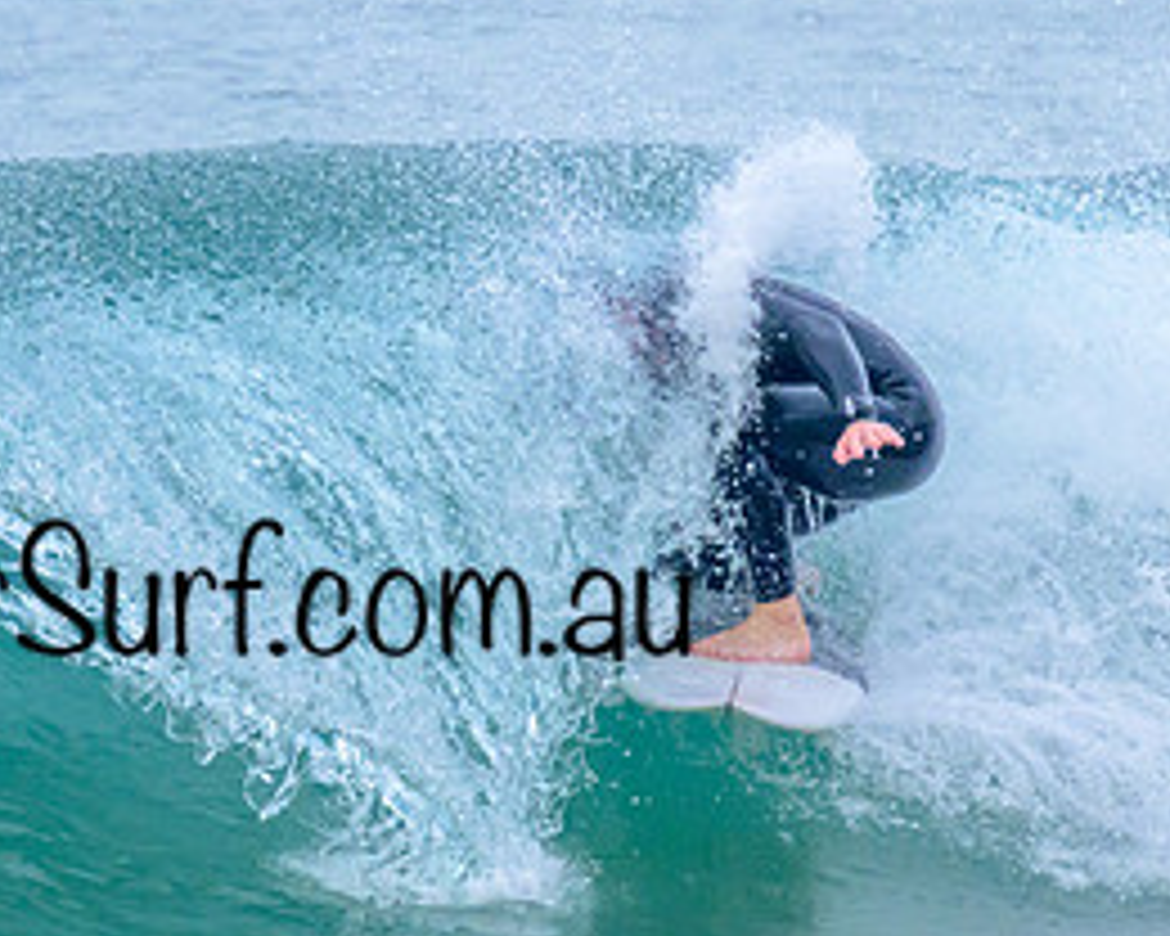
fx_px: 79816
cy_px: 319
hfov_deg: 0.8
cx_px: 540
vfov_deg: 0.7
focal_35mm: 2305
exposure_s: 1/2000
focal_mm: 800
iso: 2500
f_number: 11
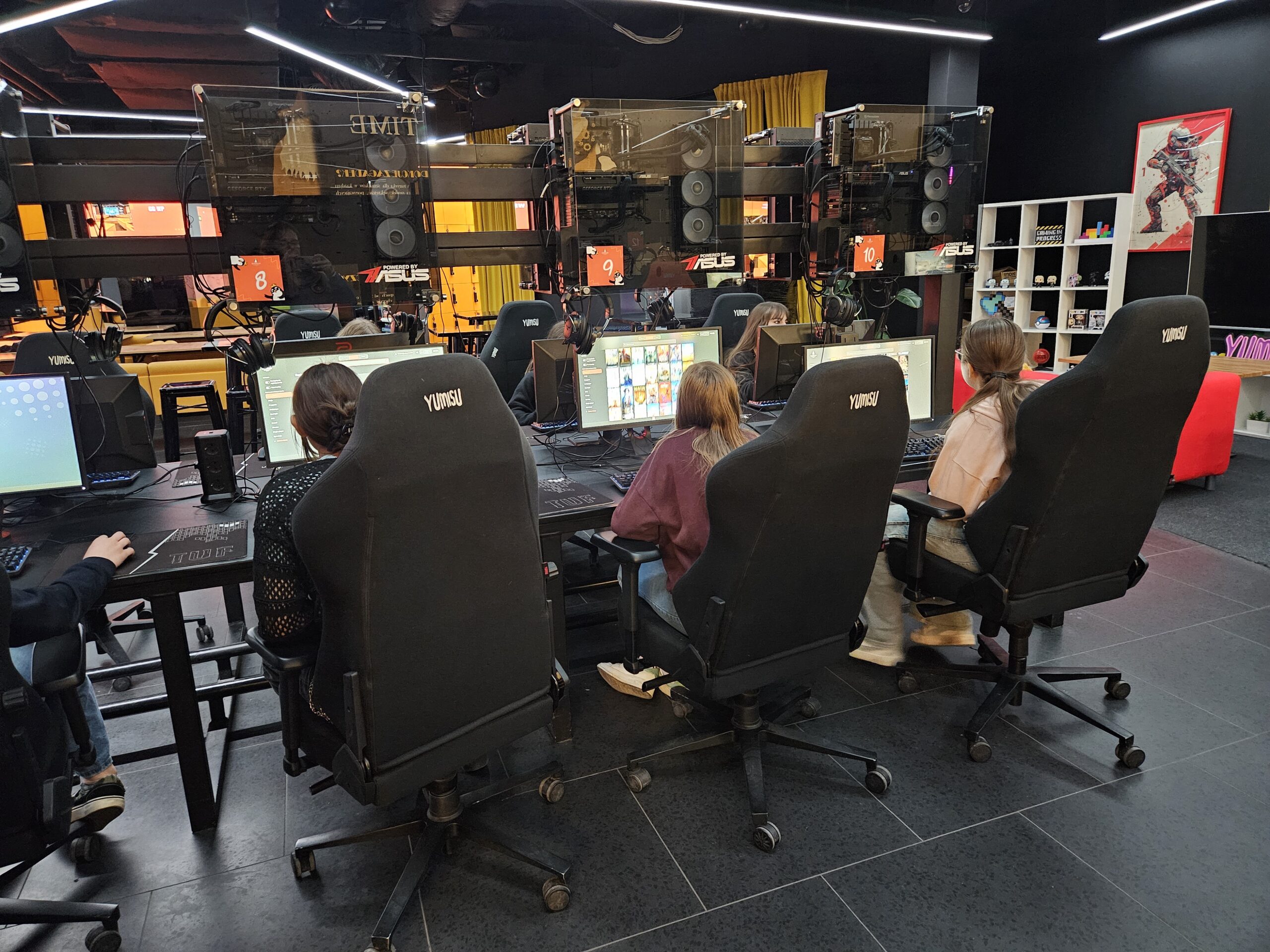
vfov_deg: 58.9
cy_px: 476
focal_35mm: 23
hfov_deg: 73.9
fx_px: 844
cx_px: 635
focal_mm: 5.4
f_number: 1.8
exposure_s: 1/25
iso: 1000
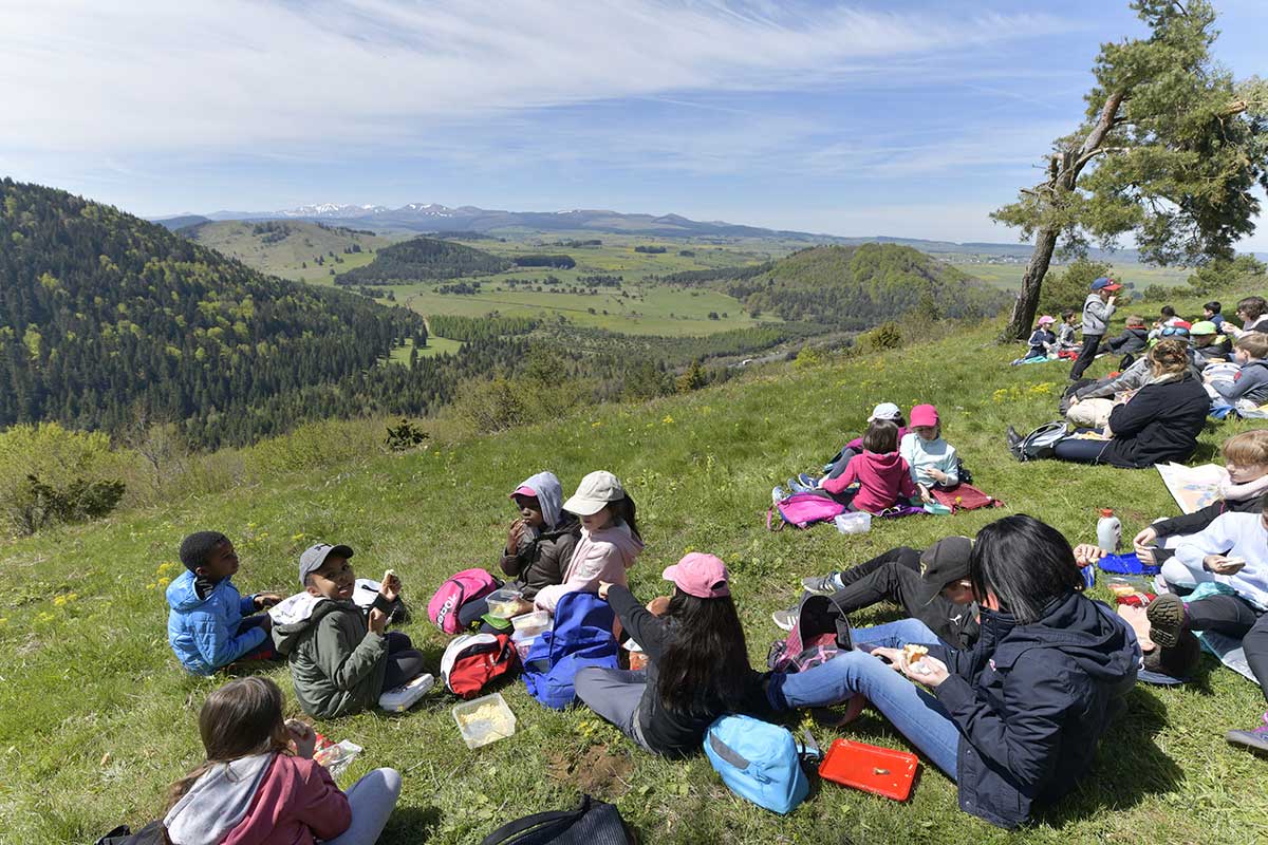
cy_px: 422
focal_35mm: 18
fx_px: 634
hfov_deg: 90.0
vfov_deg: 67.4
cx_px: 634
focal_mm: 18
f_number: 9
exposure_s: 1/400
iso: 100
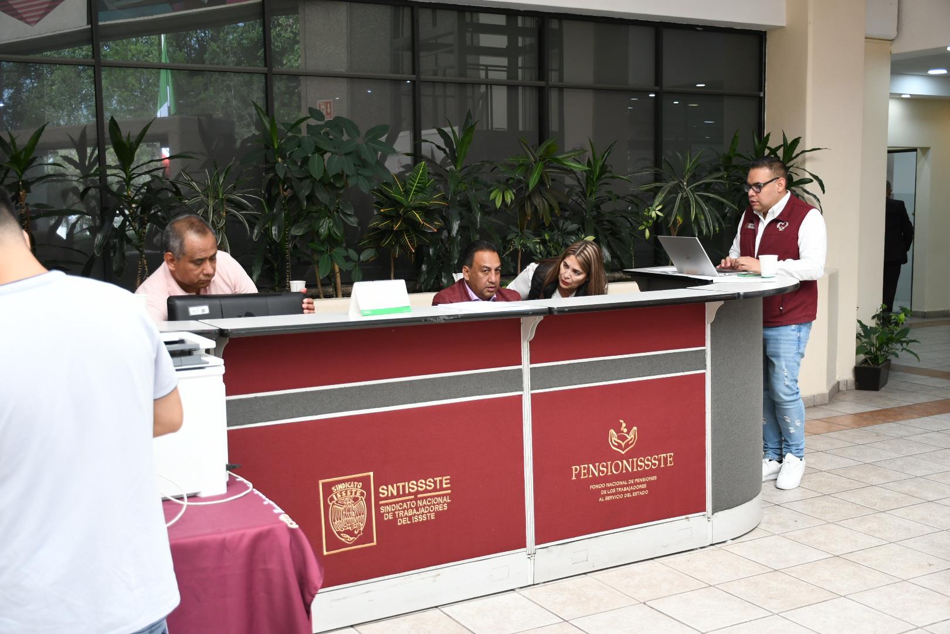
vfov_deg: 34.2
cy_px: 317
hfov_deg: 49.6
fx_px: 1029
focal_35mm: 39
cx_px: 475
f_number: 3.8
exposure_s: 1/100
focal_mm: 26
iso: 640
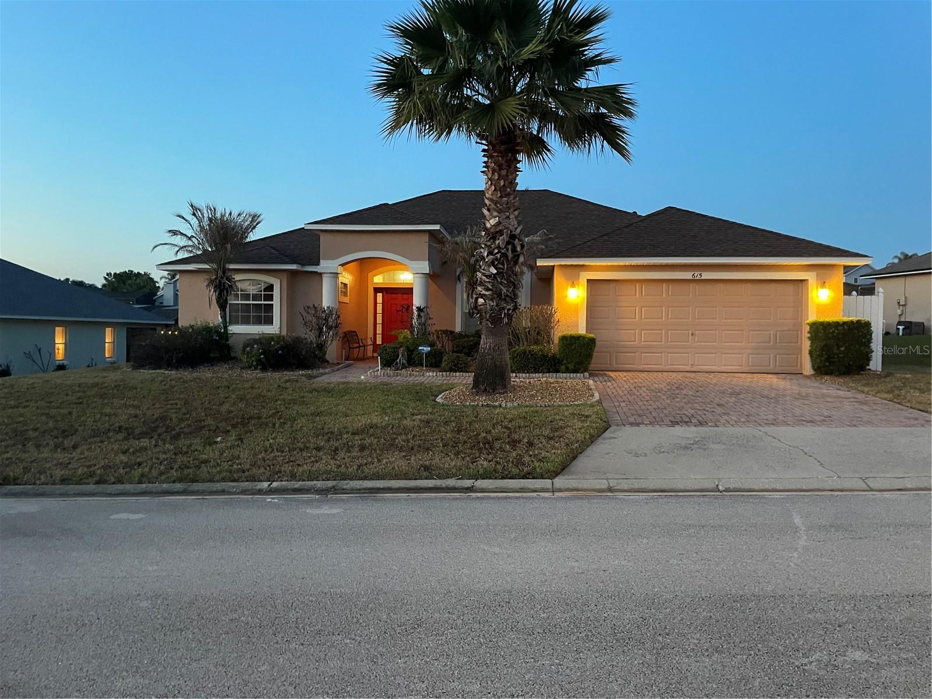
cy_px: 350
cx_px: 466
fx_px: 700
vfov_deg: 53.1
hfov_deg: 67.3
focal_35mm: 26
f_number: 1.6
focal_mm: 4.2
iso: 500
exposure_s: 1/40
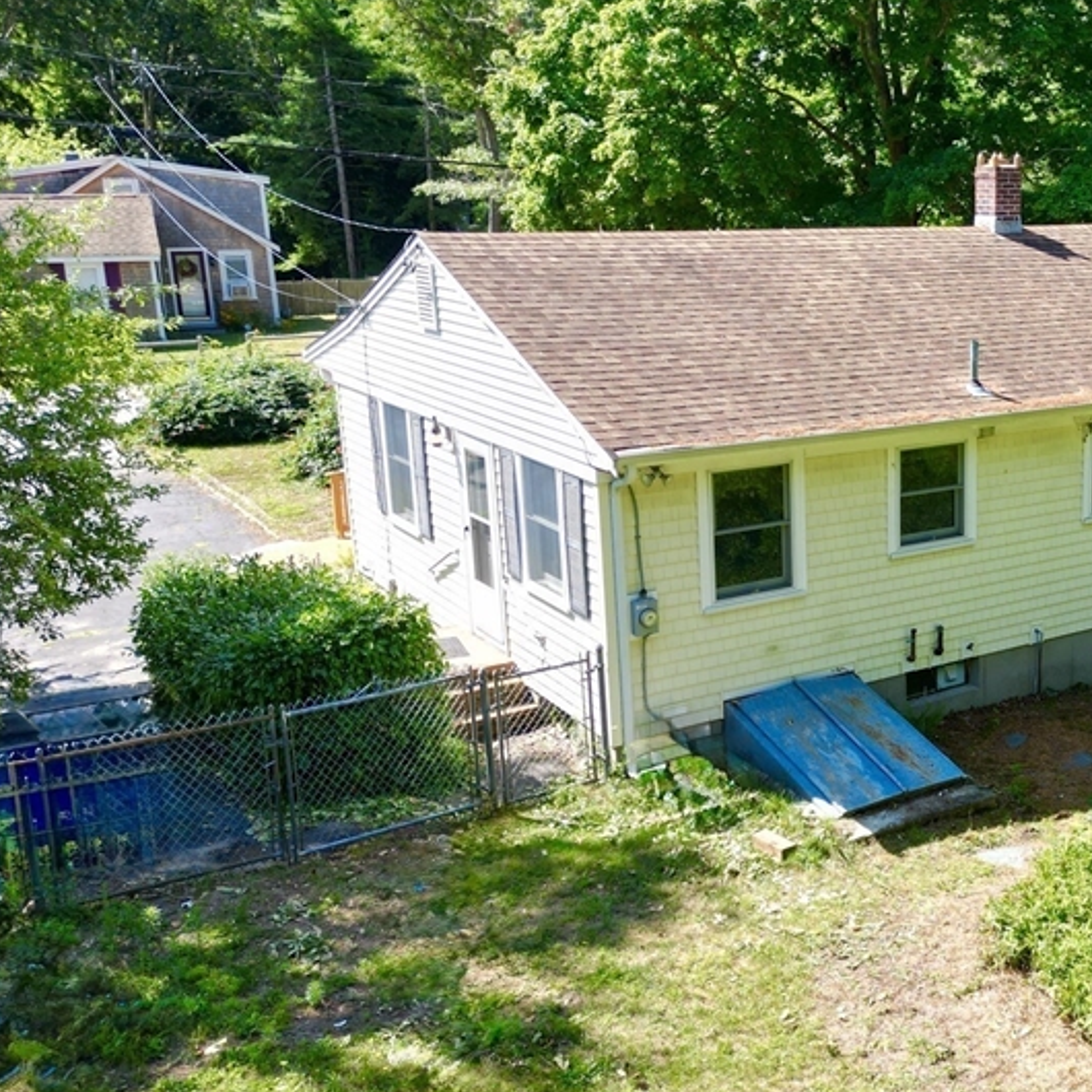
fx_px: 1463
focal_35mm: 41
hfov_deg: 37.9
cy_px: 548
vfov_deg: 40.9
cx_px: 1003
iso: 100
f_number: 1.7
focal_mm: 6.72
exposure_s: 1/1000
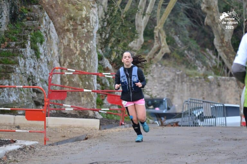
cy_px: 82
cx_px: 124
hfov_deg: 9.1
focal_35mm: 225
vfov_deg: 6.1
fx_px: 1544
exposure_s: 1/500
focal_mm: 150
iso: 900
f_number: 5
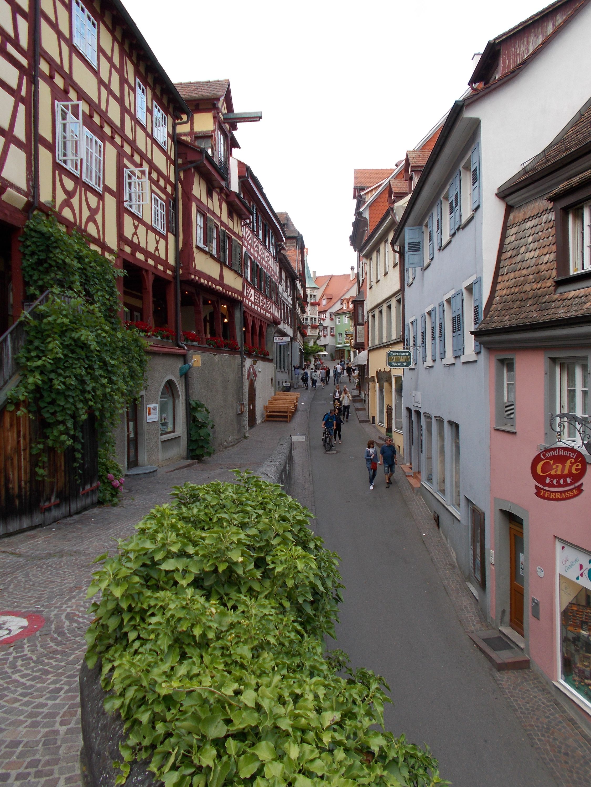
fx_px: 683
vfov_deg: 60.0
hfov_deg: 46.8
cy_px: 394
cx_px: 296
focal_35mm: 30
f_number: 3.4
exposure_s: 1/80
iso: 80
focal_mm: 5.3
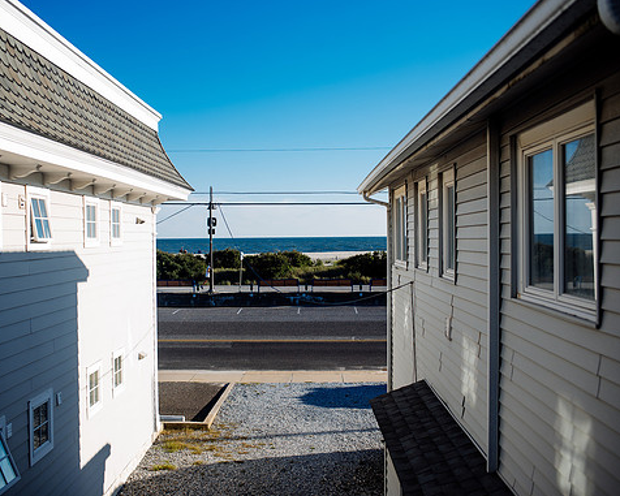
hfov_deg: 45.7
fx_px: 734
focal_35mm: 40
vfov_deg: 37.3
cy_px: 247
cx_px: 275
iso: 160
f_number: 2.8
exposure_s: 1/1250
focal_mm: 35
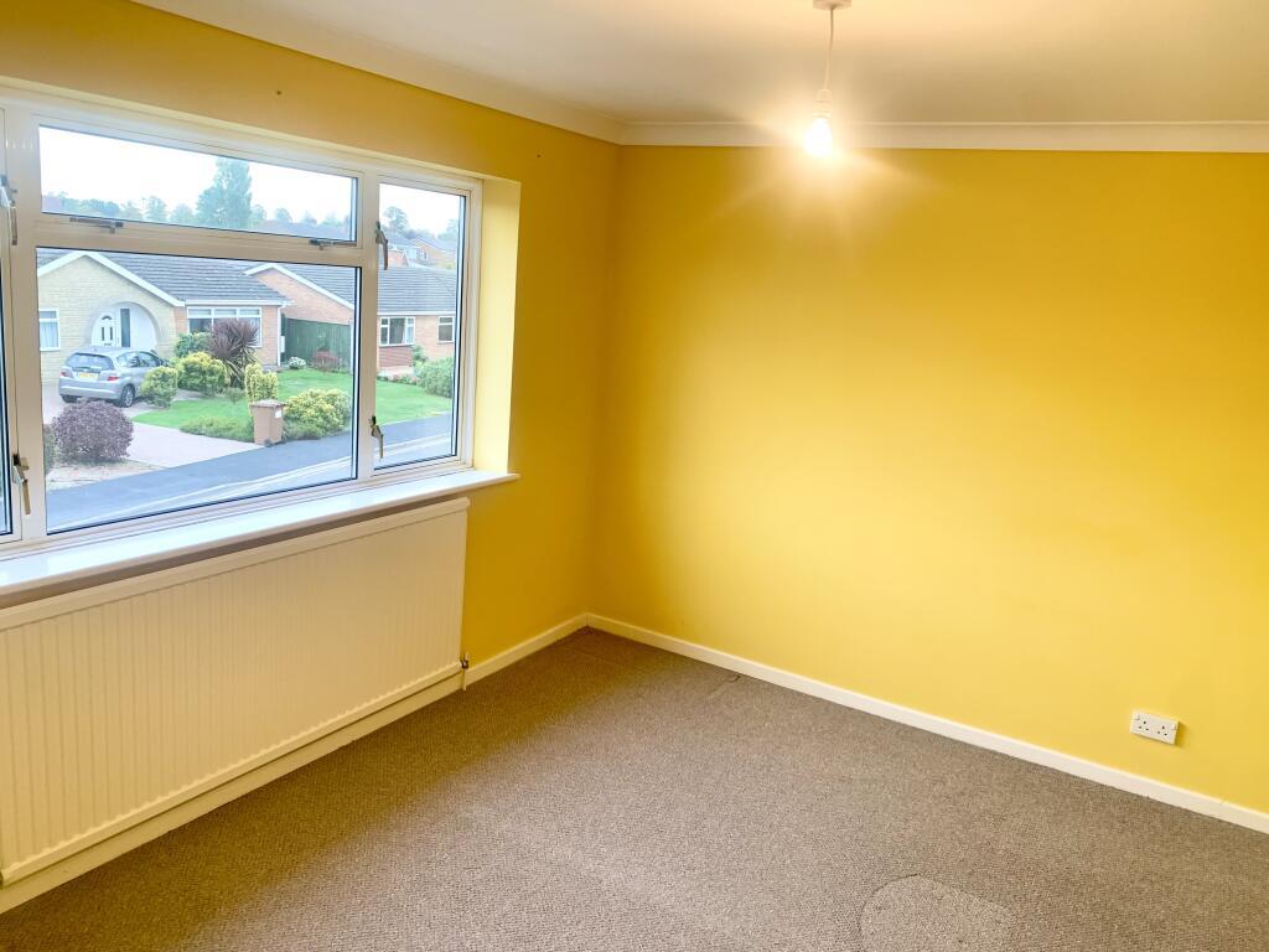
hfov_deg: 67.3
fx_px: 953
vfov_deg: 53.1
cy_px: 476
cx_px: 634
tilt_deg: -12.2
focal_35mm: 26
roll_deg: -3.6
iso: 80
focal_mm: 4.25
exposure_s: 1/100
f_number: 1.8
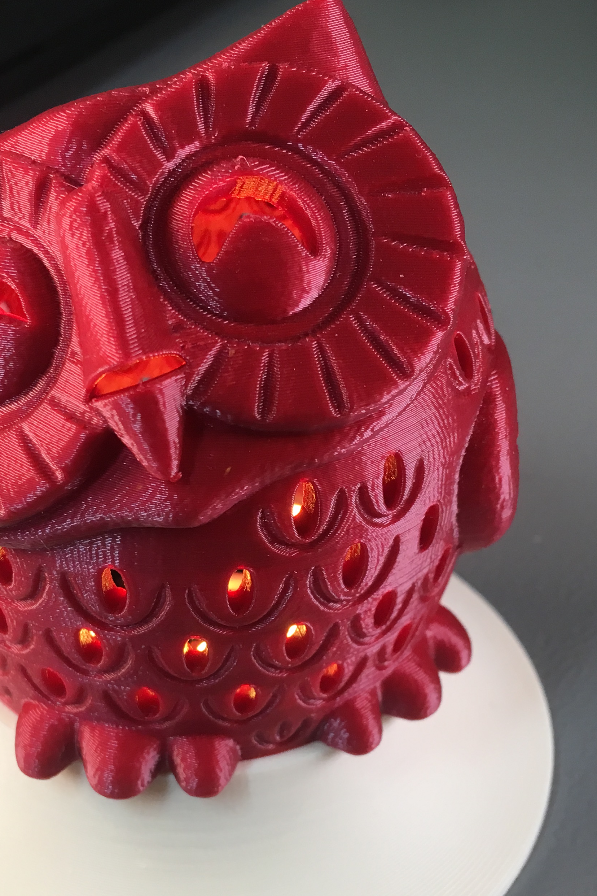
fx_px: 1219
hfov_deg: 27.5
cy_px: 527
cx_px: 263
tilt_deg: -38.2
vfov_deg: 40.2
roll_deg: -0.9
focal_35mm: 49
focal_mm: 4.15
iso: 32
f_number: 2.2
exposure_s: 1/33
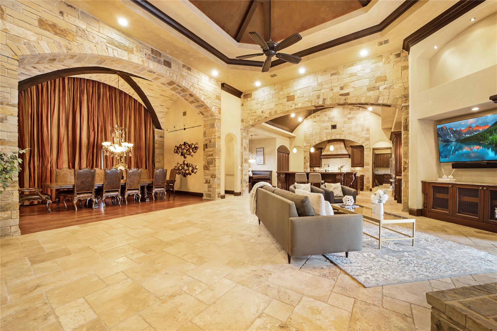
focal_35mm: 14
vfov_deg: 81.2
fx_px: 193
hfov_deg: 104.3
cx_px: 248
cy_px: 166
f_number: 8
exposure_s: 3
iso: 100
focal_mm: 14
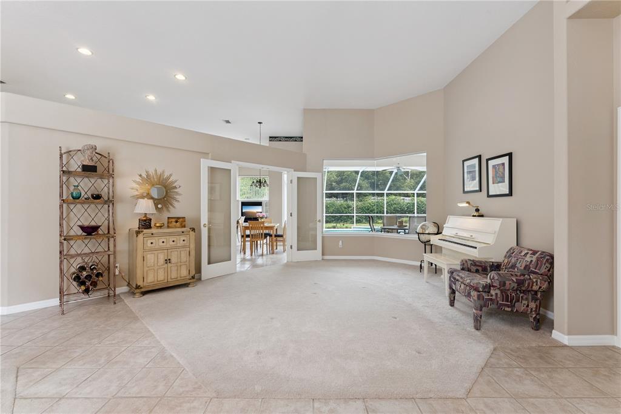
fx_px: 269
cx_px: 310
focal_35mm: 16
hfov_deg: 98.2
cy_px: 207
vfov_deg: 75.1
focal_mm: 15.6
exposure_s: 1/25
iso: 800
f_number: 10
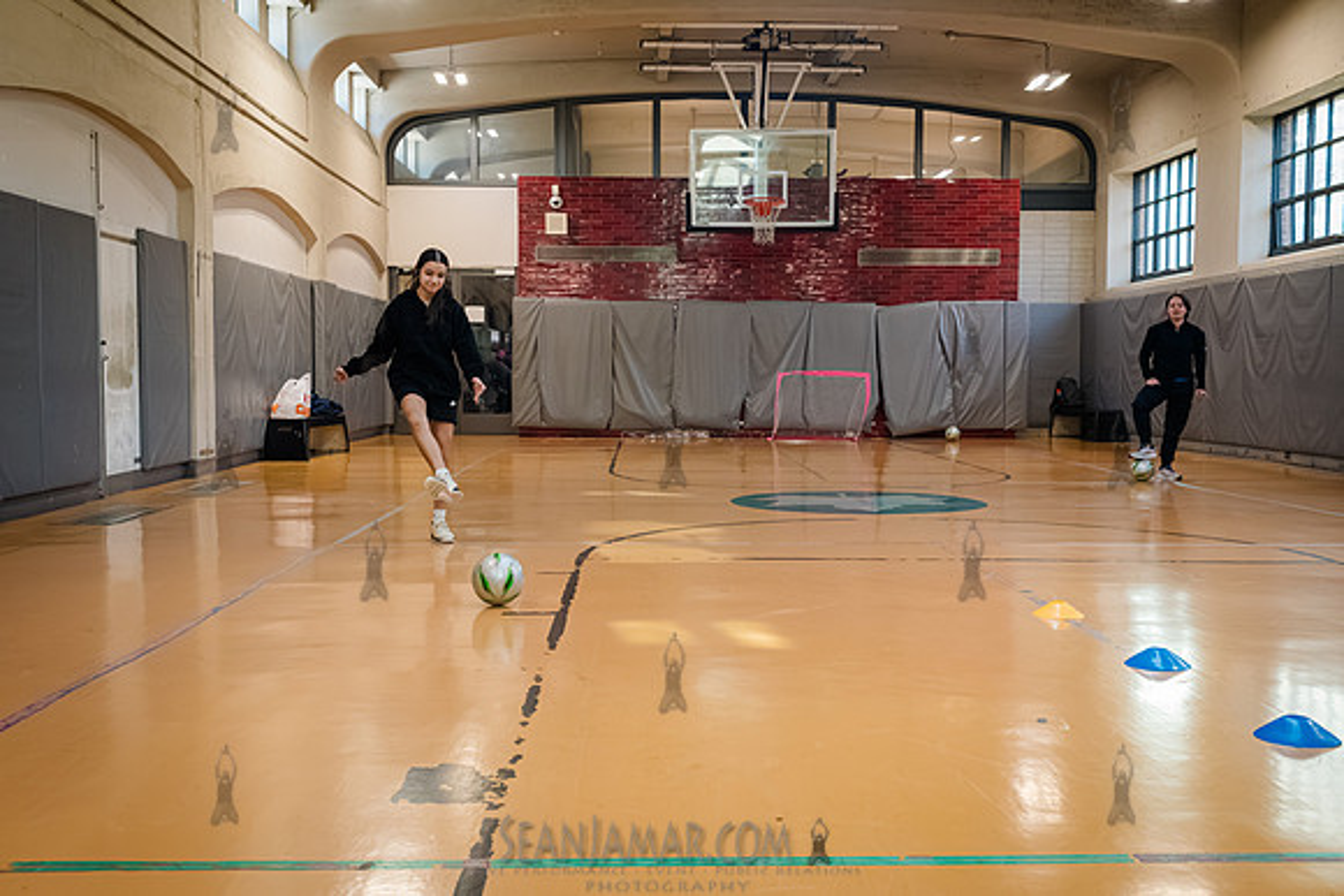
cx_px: 672
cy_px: 448
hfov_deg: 54.0
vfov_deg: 37.6
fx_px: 1318
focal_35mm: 35
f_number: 5.6
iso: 8000
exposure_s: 1/800
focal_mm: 35
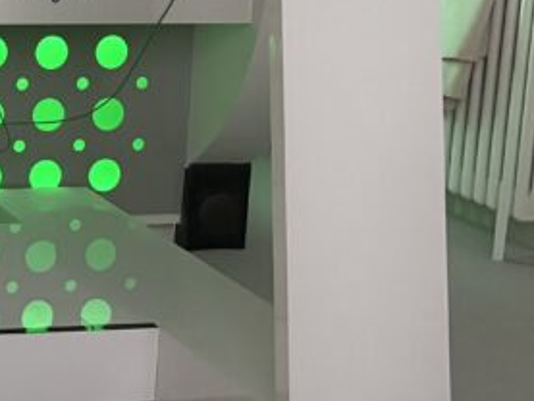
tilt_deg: -8.7
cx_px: -224
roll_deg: -1.2
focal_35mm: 96
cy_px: 2
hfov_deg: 18.5
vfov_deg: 15.1
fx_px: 1482
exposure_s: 1/38
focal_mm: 5.96
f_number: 1.6
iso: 640
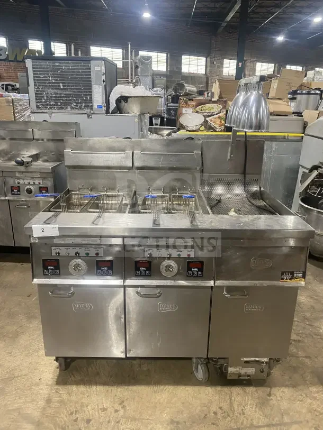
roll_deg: -1.9
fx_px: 323
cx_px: 162
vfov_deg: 67.3
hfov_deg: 53.1
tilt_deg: -18.2
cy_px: 215
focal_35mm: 26
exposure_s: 1/60
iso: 200
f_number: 1.8
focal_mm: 4.25
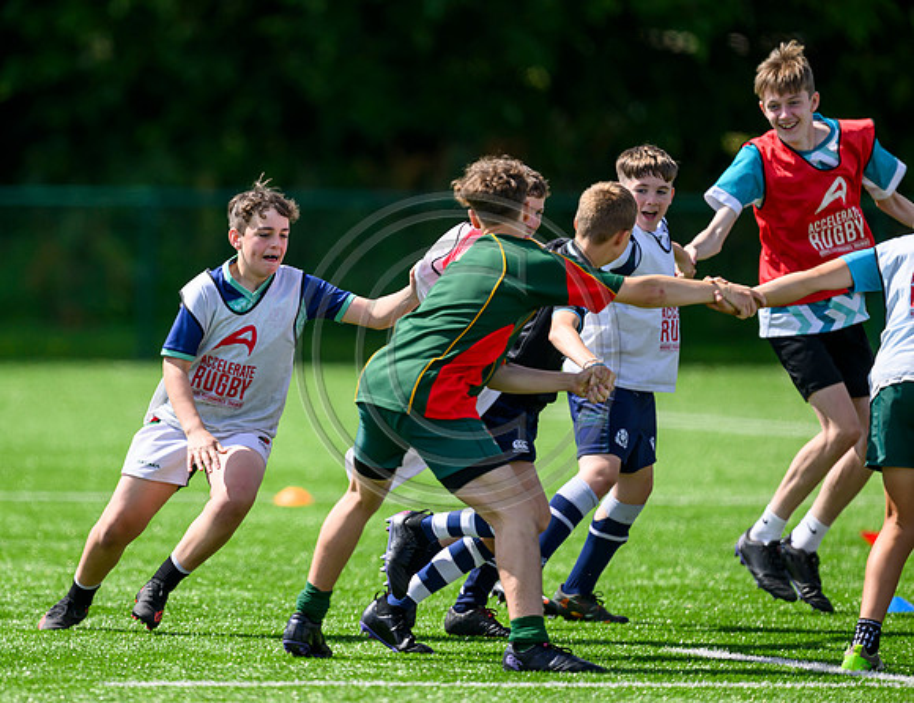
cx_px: 331
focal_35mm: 486
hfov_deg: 4.0
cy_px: 315
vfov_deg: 3.1
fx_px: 12955
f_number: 3.2
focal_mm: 400
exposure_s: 1/2500
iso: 250
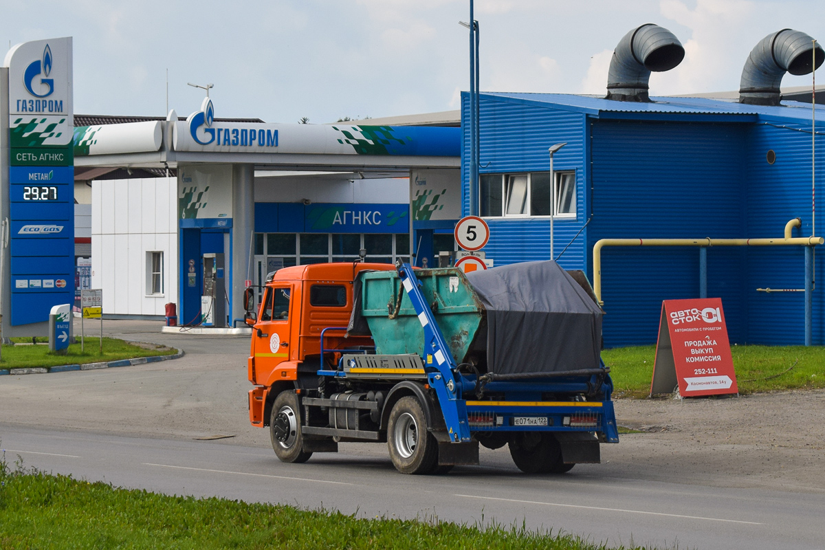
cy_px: 275
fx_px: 1890
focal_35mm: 82
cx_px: 412
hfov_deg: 24.6
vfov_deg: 16.6
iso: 200
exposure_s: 1/800
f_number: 6.3
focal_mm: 55
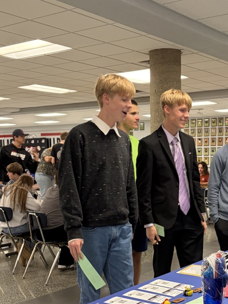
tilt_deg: -11.0
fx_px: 448
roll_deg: +0.4
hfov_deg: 28.2
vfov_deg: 36.4
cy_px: 236
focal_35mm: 51
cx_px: 168
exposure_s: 1/60
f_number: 1.6
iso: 160
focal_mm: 5.96
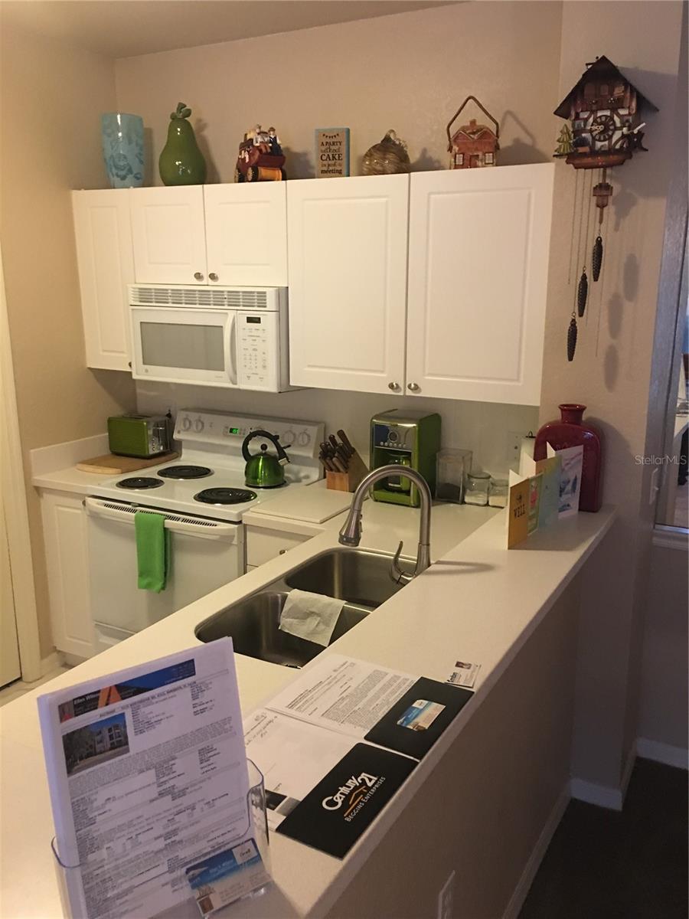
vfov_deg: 61.7
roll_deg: +0.4
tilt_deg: -12.6
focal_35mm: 29
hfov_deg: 48.2
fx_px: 770
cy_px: 460
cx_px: 344
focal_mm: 4.15
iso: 100
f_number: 2.2
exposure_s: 1/8
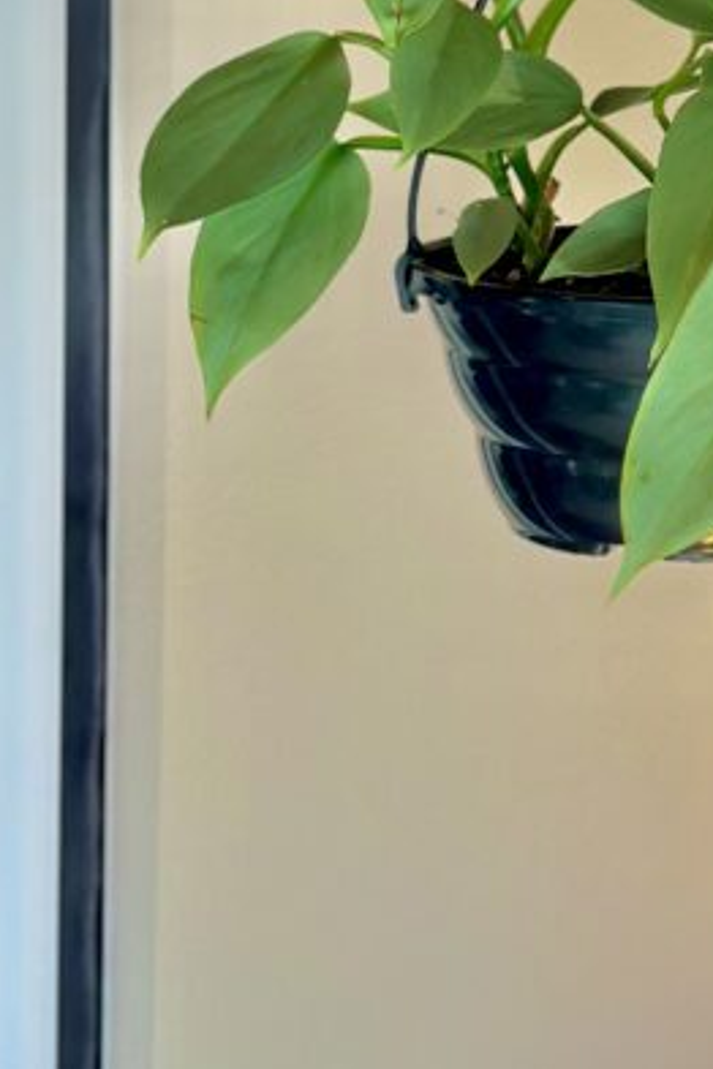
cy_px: -307
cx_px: 708
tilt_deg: +1.1
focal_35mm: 130
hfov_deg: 10.5
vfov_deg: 15.1
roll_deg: -0.7
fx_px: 3862
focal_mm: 6.86
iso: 100
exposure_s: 1/170
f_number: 1.78
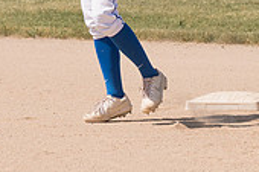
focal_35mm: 691
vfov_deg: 2.0
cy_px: -68
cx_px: 104
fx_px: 4966
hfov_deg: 3.0
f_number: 5.6
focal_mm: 135
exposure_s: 1/1600
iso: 250
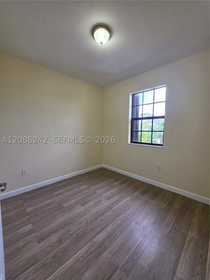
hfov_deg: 89.9
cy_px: 140
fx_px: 105
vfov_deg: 106.2
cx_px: 105
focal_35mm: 13
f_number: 1.9
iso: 80
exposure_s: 1/120
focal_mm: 2.2
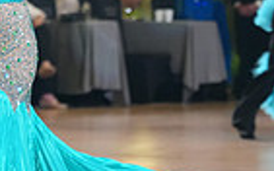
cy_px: -114
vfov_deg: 3.0
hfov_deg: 4.8
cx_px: -138
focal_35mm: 439
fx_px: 3277
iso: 3200
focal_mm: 105
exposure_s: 1/320
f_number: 4
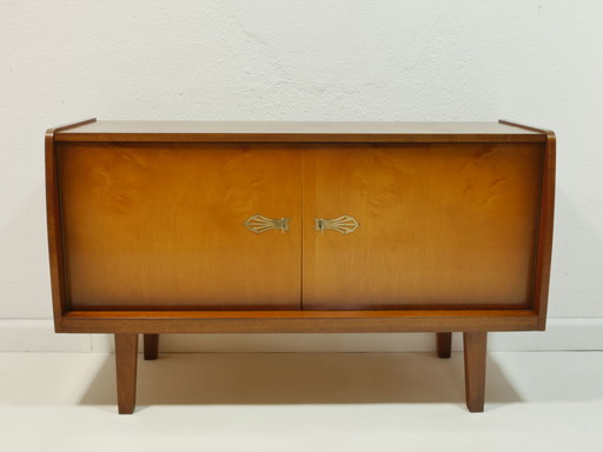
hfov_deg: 44.8
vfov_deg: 34.3
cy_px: 226
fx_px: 732
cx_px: 302
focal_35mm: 42
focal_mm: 21
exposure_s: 1/3
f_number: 22
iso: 200
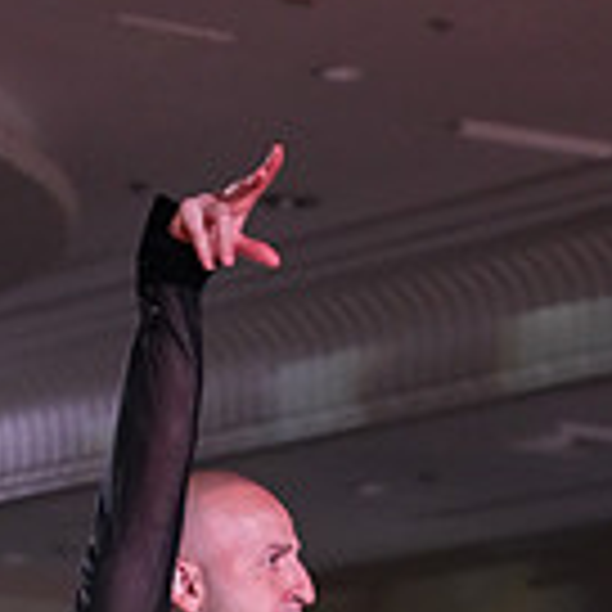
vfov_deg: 5.6
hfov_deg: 5.6
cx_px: -223
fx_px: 6161
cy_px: 1098
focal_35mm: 308
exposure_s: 1/320
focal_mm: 85
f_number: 5
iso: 5000
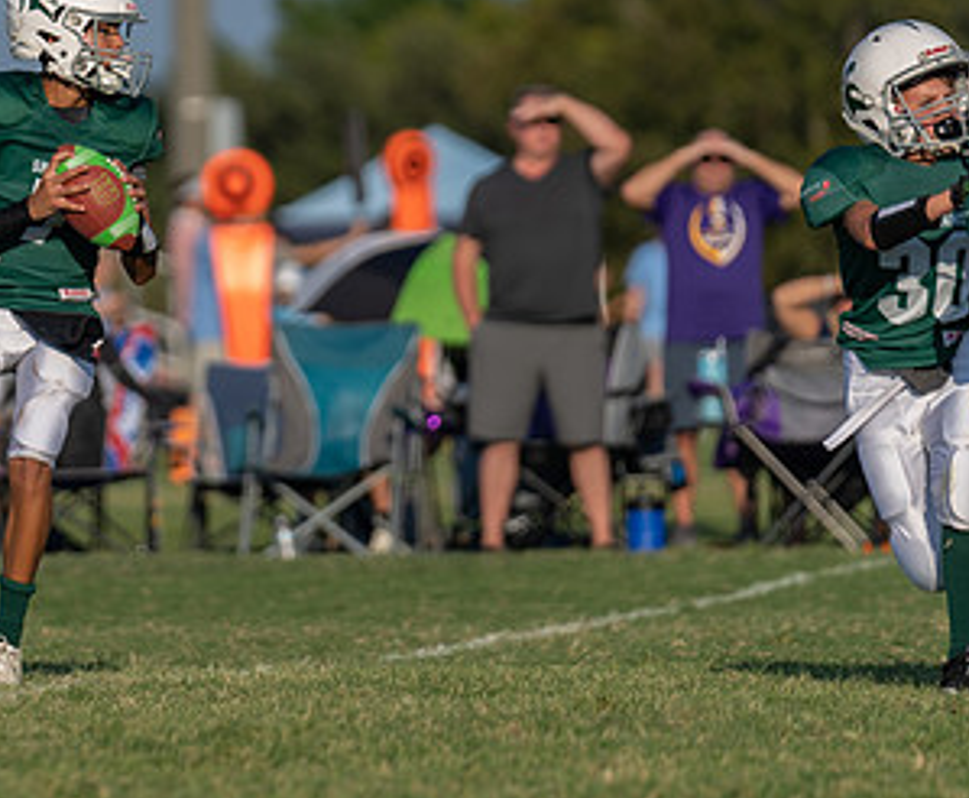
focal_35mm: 502
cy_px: 220
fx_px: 14558
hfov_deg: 3.8
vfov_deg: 3.1
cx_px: 69
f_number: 2.8
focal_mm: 200
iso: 100
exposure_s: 1/2000
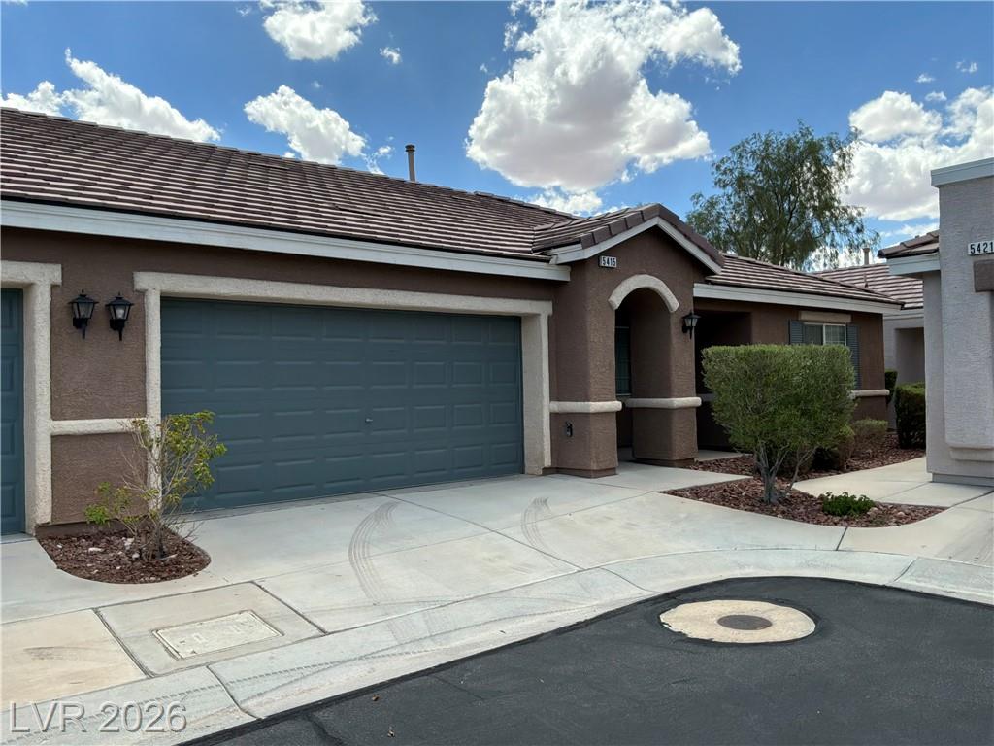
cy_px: 373
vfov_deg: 49.7
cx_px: 497
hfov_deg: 63.4
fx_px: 804
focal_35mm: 28
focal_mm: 3
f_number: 1.8
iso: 32
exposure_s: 1/1848
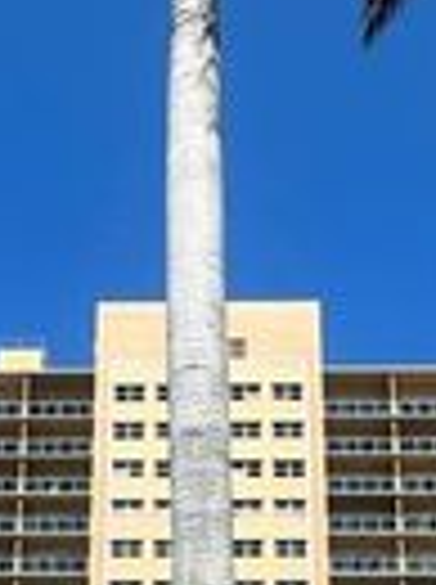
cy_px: 529
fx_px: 1213
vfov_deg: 26.2
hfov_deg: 20.4
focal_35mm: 72
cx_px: 175
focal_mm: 2.22
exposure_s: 1/2747
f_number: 2.2
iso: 50
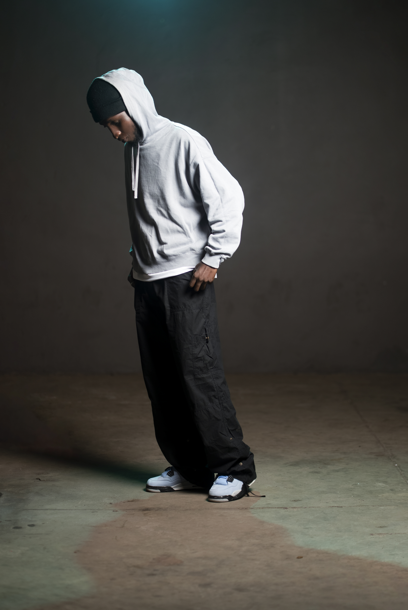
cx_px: 204
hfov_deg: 16.1
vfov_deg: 23.9
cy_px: 305
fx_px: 1443
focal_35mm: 85
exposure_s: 1/125
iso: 160
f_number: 2
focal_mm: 85
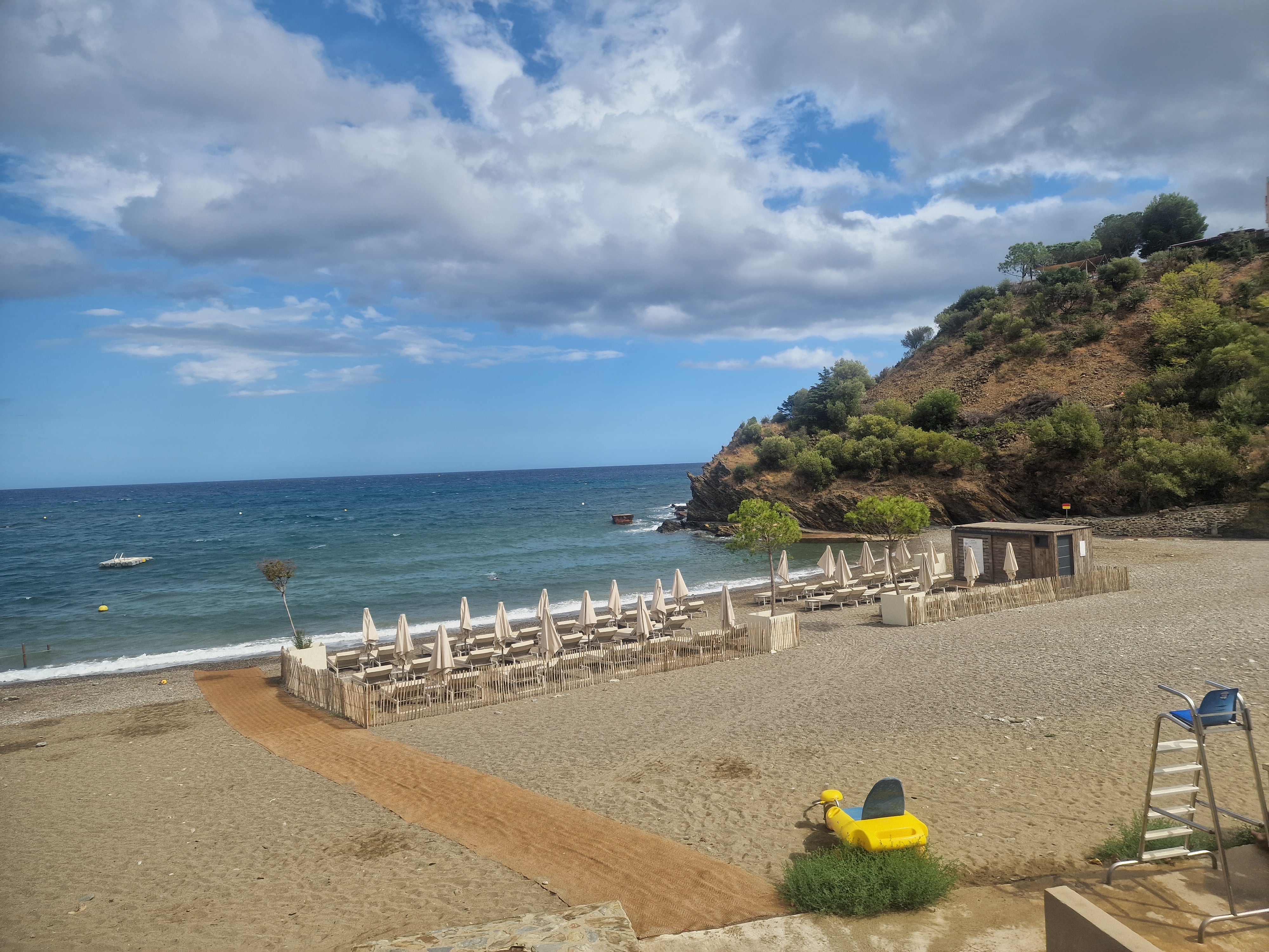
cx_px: 634
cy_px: 476
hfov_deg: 73.9
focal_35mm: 23
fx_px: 843
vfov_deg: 58.9
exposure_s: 1/1220
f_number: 1.8
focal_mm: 6.4
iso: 50
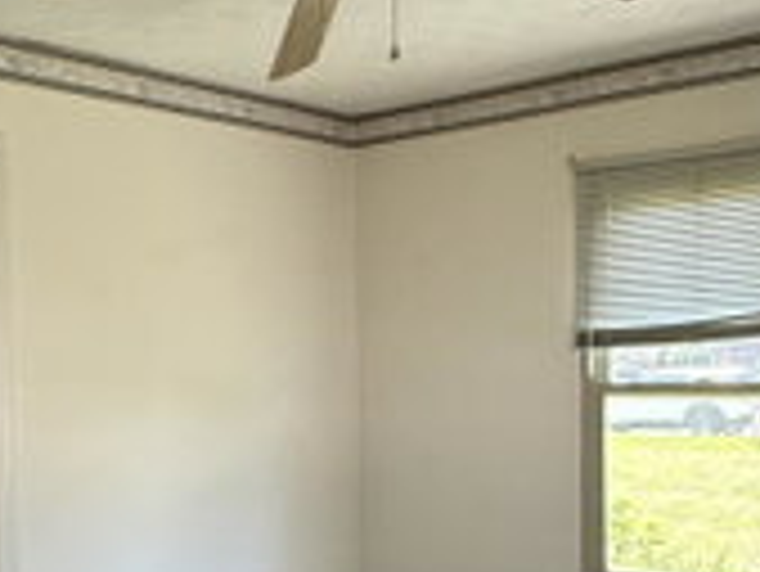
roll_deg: +1.4
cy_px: 419
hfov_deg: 35.9
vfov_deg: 27.2
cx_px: 286
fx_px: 1164
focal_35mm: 53
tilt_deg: -4.4
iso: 200
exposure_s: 1/99
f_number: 2.2
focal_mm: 2.22
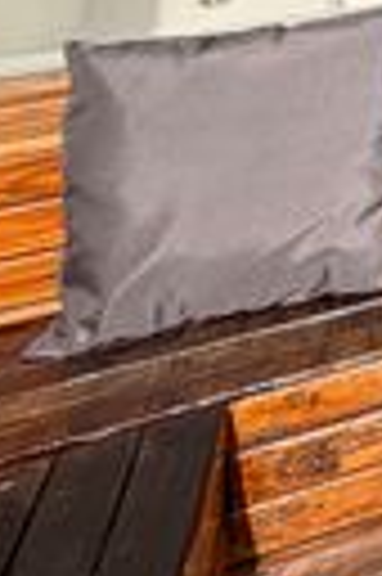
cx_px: 1283
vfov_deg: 21.0
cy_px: -364
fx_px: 1213
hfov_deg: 10.0
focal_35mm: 76
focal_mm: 2.22
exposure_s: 1/1339
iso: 20
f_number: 2.2
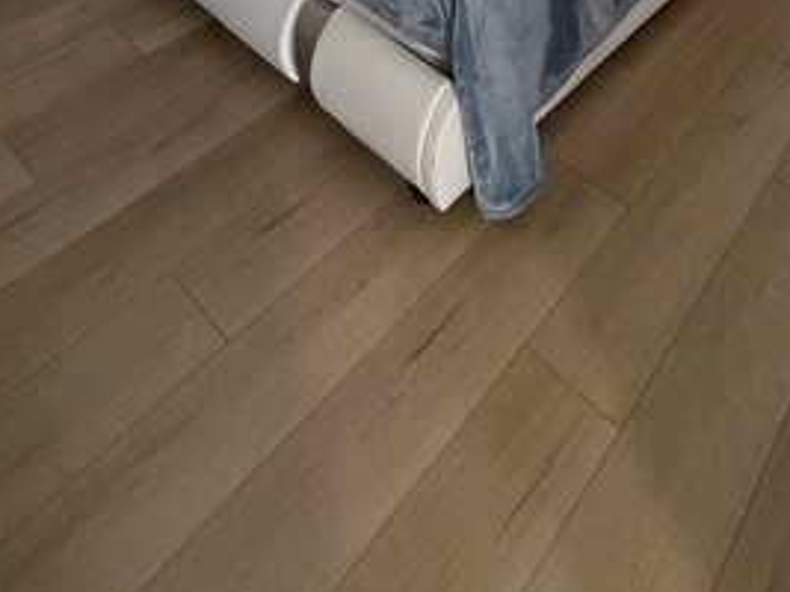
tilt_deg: -13.1
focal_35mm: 35
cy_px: -321
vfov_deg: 26.9
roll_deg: -1.3
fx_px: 798
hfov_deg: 51.0
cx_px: 565
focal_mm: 2.22
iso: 320
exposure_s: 1/79
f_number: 2.2
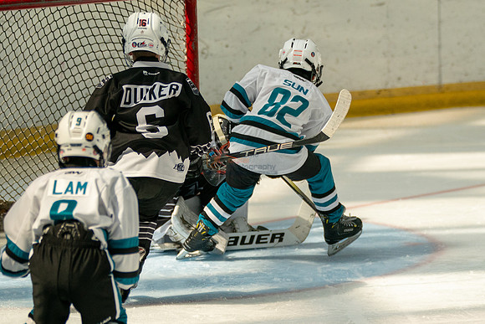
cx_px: 337
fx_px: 3505
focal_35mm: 260
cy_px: 197
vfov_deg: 5.3
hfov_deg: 7.9
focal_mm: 157
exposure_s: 1/10000
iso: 1600
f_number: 3.2
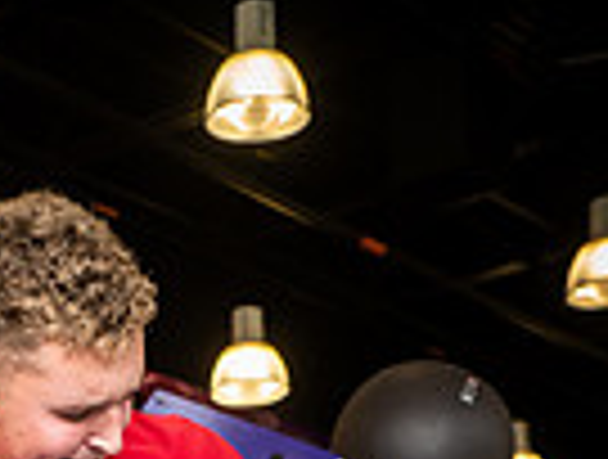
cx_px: -5
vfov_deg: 9.3
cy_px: 999
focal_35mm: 147
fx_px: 2589
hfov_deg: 13.2
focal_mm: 46
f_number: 5.6
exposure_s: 1/250
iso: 500
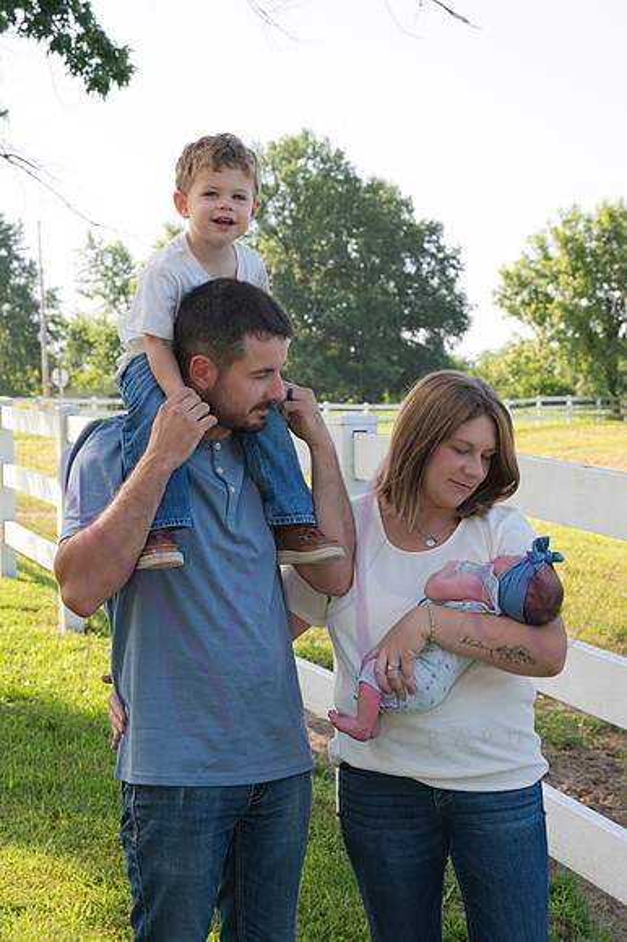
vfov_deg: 34.0
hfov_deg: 23.0
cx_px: 314
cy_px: 471
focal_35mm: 59
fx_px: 1543
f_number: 9
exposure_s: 1/320
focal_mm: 59
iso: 400
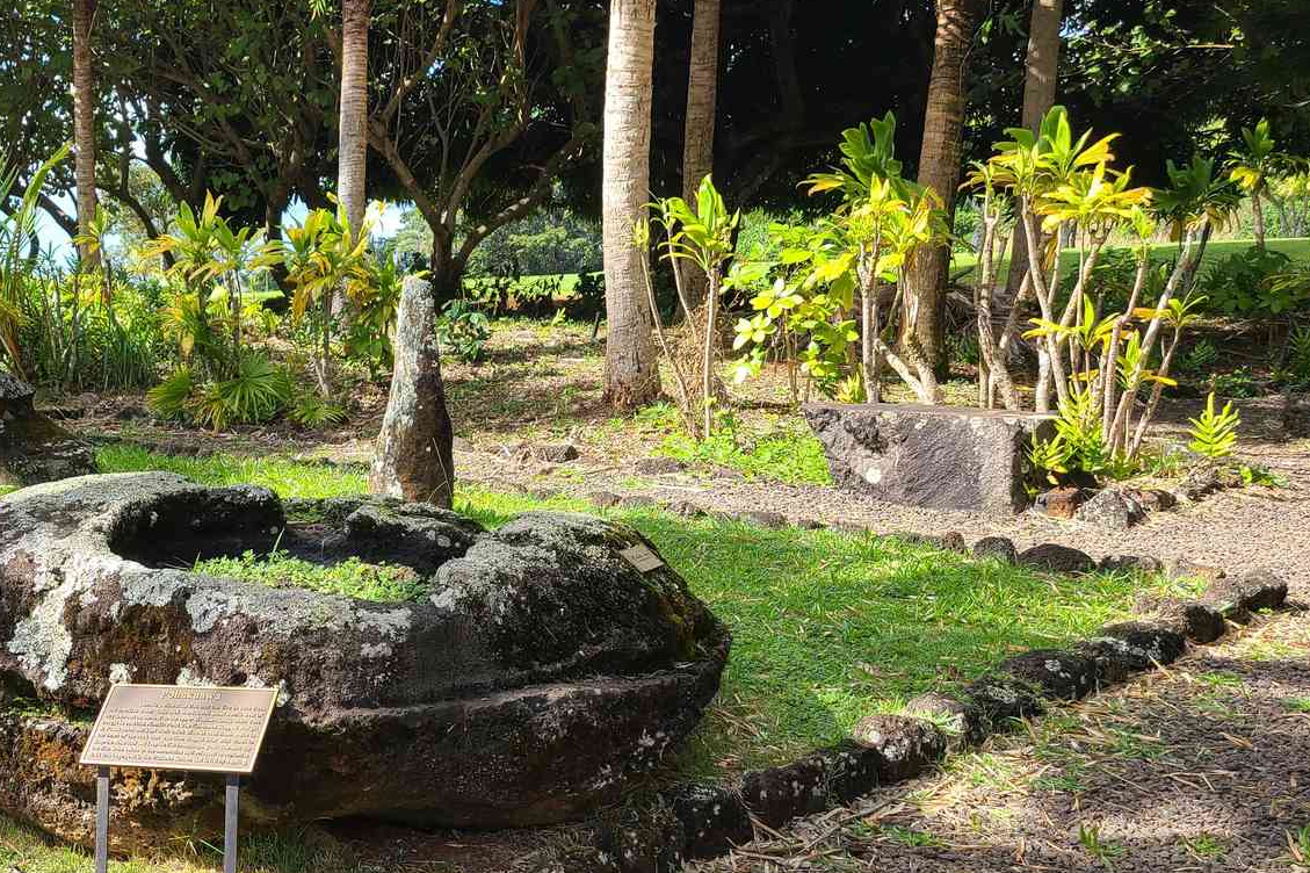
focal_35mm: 46
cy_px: 586
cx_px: 231
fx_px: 1673
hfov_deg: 40.7
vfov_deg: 29.0
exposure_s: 1/805
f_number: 1.8
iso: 40
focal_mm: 5.4
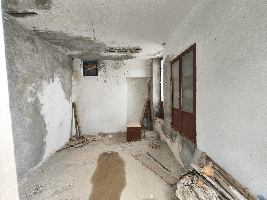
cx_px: 134
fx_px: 123
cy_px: 100
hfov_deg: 94.5
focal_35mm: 16
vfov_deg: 78.1
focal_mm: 1.91
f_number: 2.2
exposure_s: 1/50
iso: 125
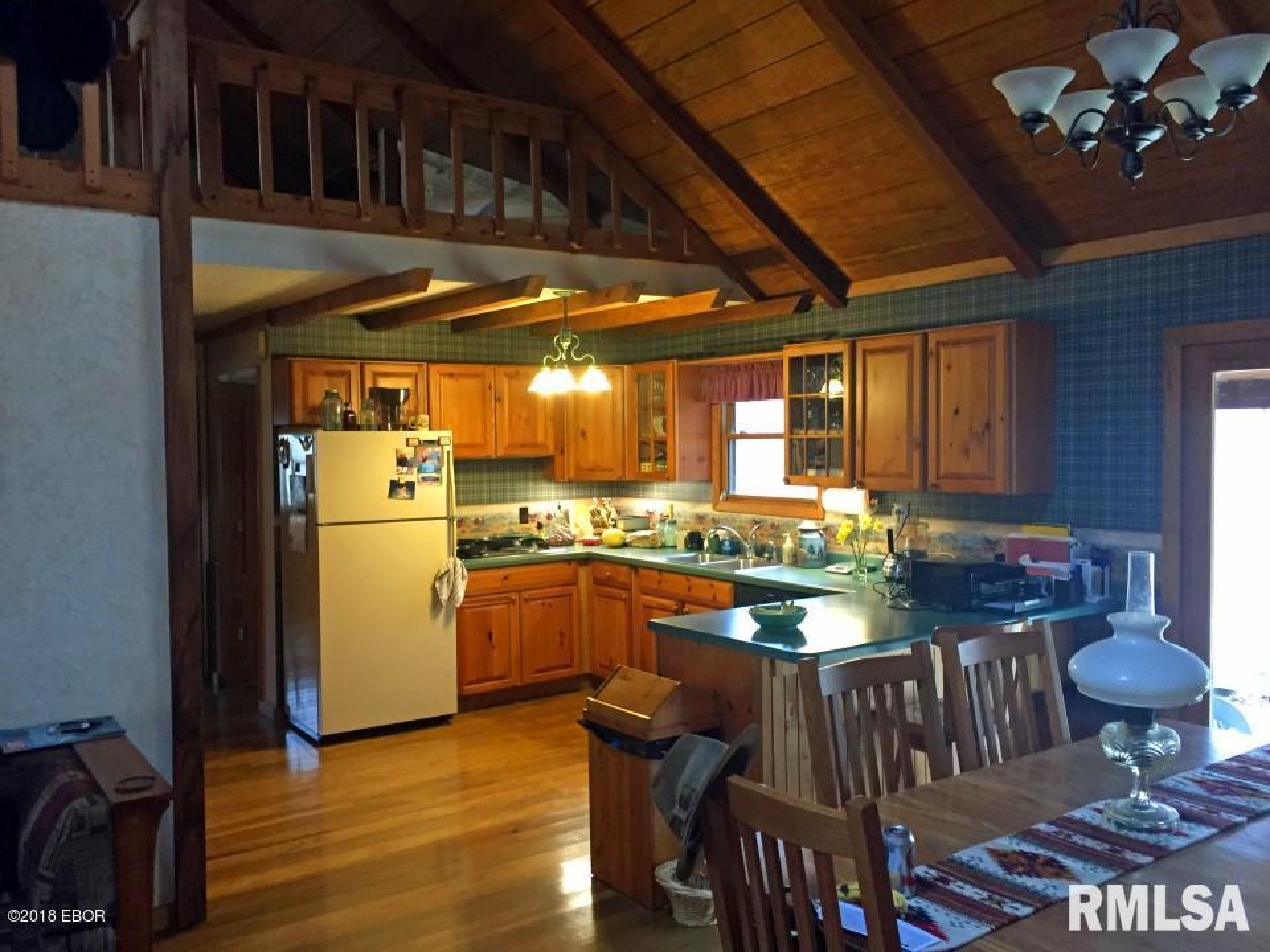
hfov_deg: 61.7
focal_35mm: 29
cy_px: 476
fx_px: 1064
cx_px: 635
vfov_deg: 48.2
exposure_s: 1/30
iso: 250
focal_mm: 4.15
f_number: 2.2
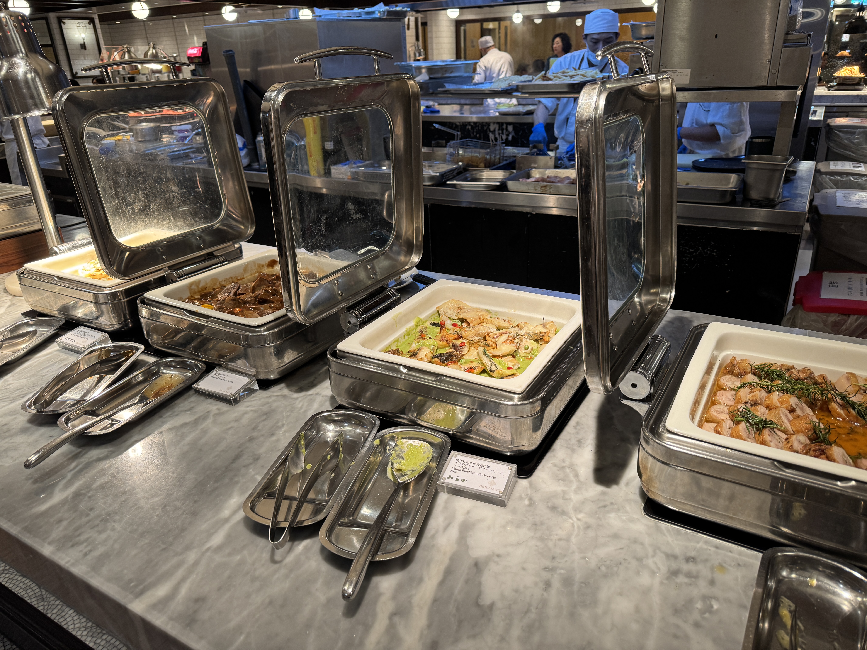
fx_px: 601
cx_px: 434
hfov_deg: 71.6
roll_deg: +2.5
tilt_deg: -23.7
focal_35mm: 24
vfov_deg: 56.8
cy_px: 325
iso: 160
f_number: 1.78
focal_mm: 6.76
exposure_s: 1/60
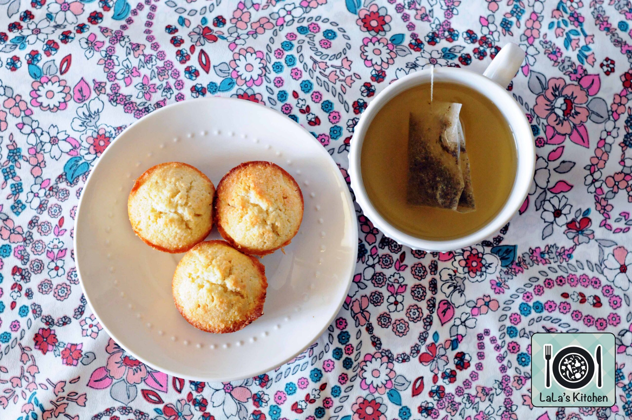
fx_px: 1315
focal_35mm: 75
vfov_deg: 18.1
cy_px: 210
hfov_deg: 27.0
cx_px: 316
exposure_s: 1/60
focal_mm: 50
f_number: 5
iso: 1600
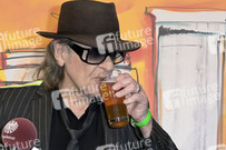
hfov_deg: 20.0
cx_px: 207
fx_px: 627
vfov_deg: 13.6
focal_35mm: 100
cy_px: 124
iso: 5000
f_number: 5.6
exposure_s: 1/160
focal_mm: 45
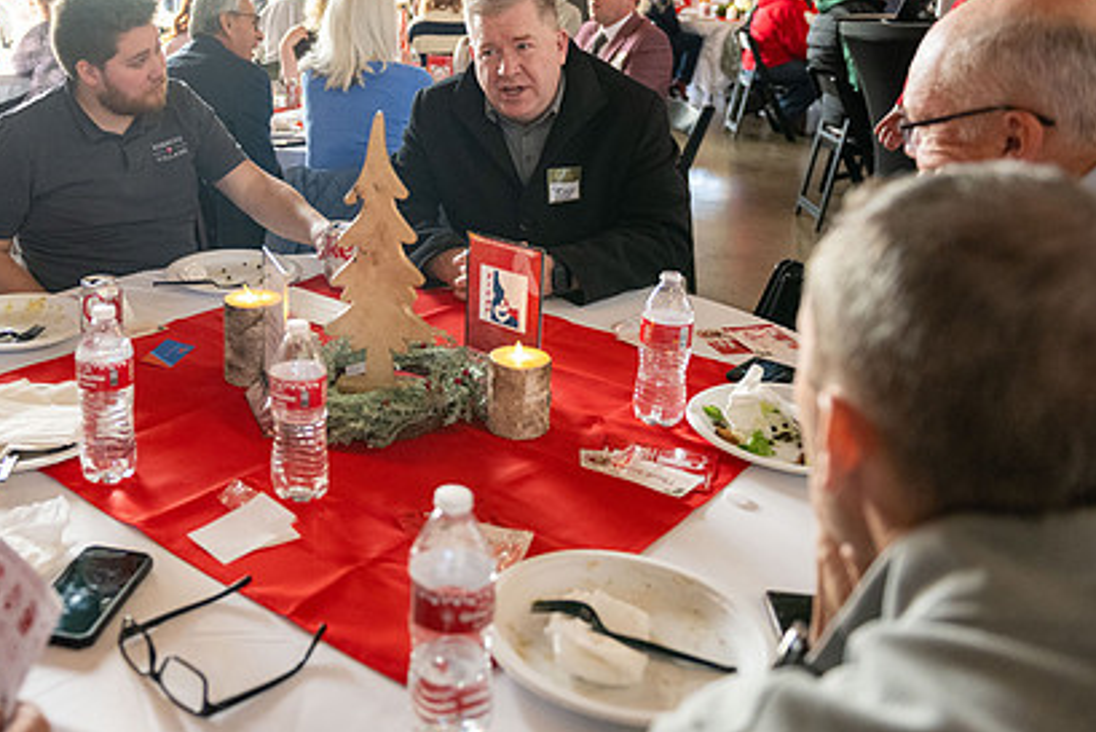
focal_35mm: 34
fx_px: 1035
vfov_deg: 38.3
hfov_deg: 54.2
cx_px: 335
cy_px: 224
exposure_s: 1/320
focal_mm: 24
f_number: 2.8
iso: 2500
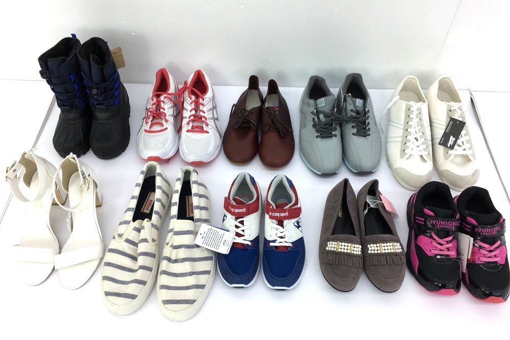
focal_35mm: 31
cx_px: 260
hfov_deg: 60.3
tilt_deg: -50.9
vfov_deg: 42.3
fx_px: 439
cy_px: 156
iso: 32
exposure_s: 1/100
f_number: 2.2
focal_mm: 4.15
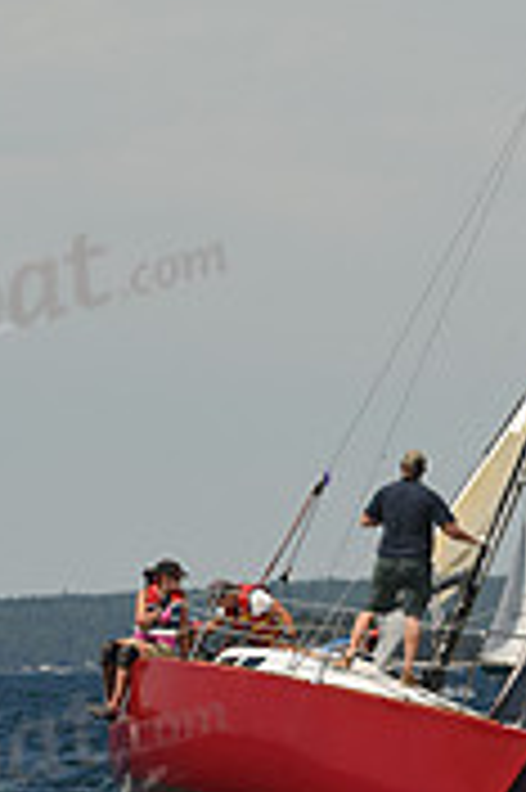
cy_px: 27
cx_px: 461
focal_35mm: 659
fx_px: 14470
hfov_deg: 2.1
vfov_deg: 3.1
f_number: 7.1
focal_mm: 200
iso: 250
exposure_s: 1/1000
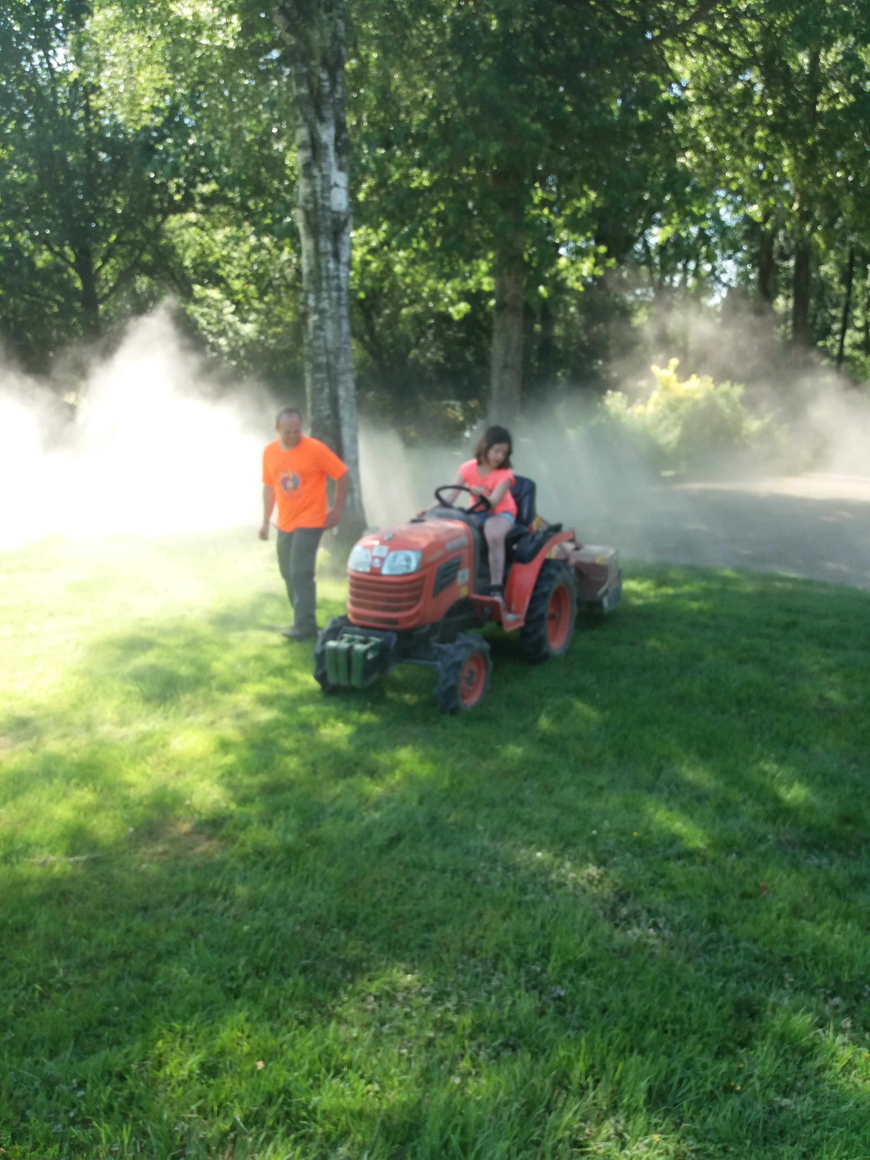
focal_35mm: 28
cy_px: 580
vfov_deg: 63.4
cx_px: 435
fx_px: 938
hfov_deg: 49.7
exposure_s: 1/240
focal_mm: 3.7
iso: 64
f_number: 1.9
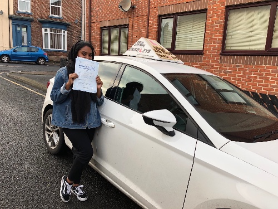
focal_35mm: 29
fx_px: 233
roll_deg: -3.3
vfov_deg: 48.2
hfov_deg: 61.7
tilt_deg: -9.8
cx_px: 139
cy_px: 104
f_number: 1.8
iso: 20
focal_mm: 3.99
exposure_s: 1/100
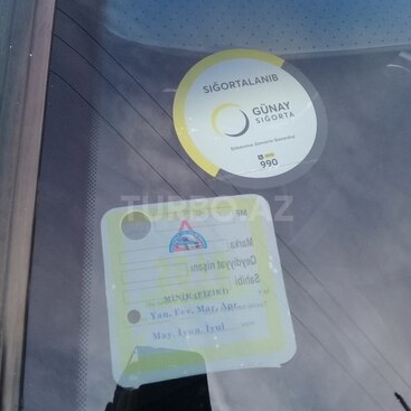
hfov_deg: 44.9
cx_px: 207
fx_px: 497
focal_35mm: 37
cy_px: 208
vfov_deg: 44.9
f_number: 2.2
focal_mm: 3.3
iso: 50
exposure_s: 1/212
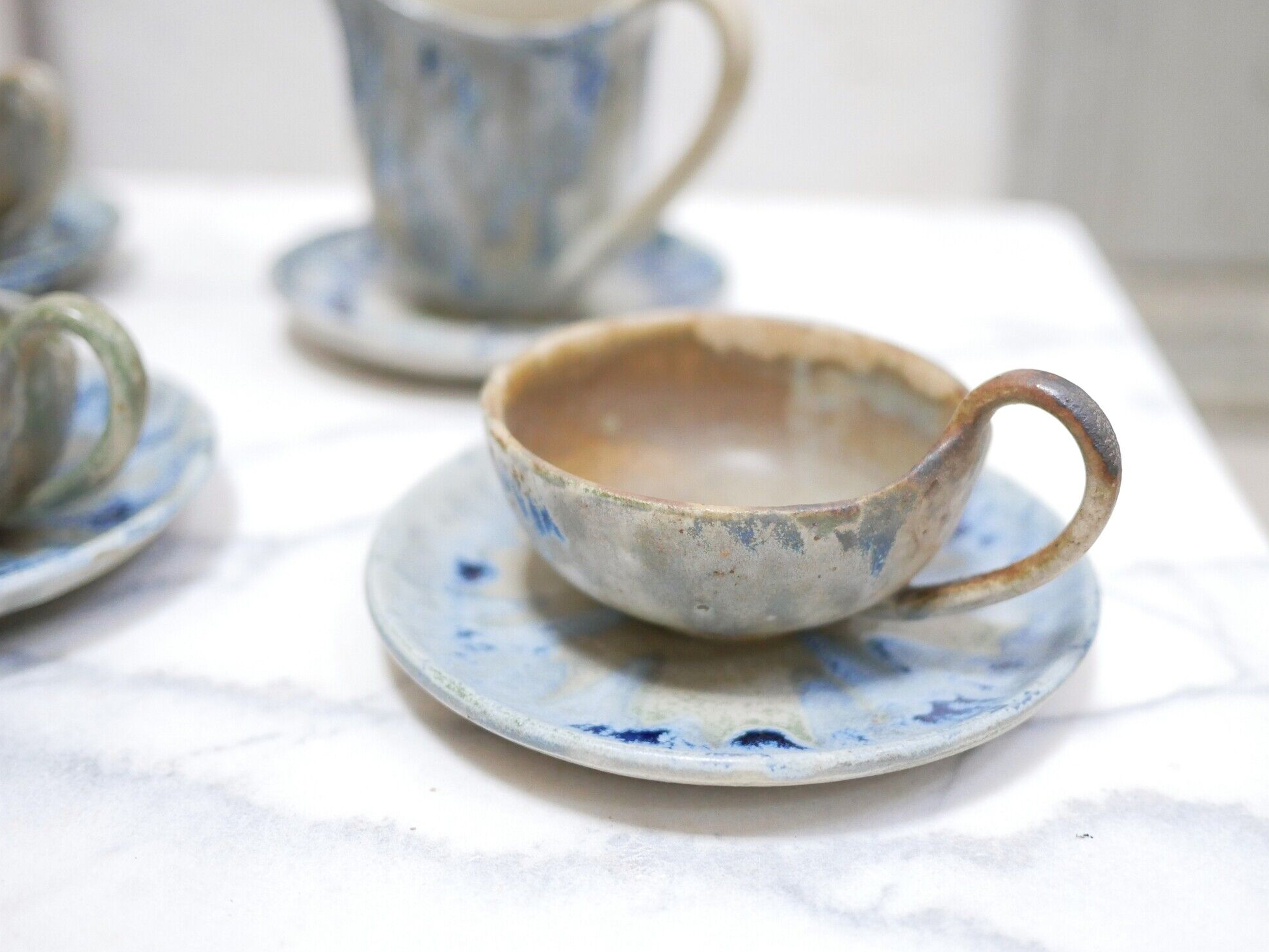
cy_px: 483
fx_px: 1503
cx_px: 647
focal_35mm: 41
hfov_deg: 45.8
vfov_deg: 35.1
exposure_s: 1/60
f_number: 1.7
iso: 2000
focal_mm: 20
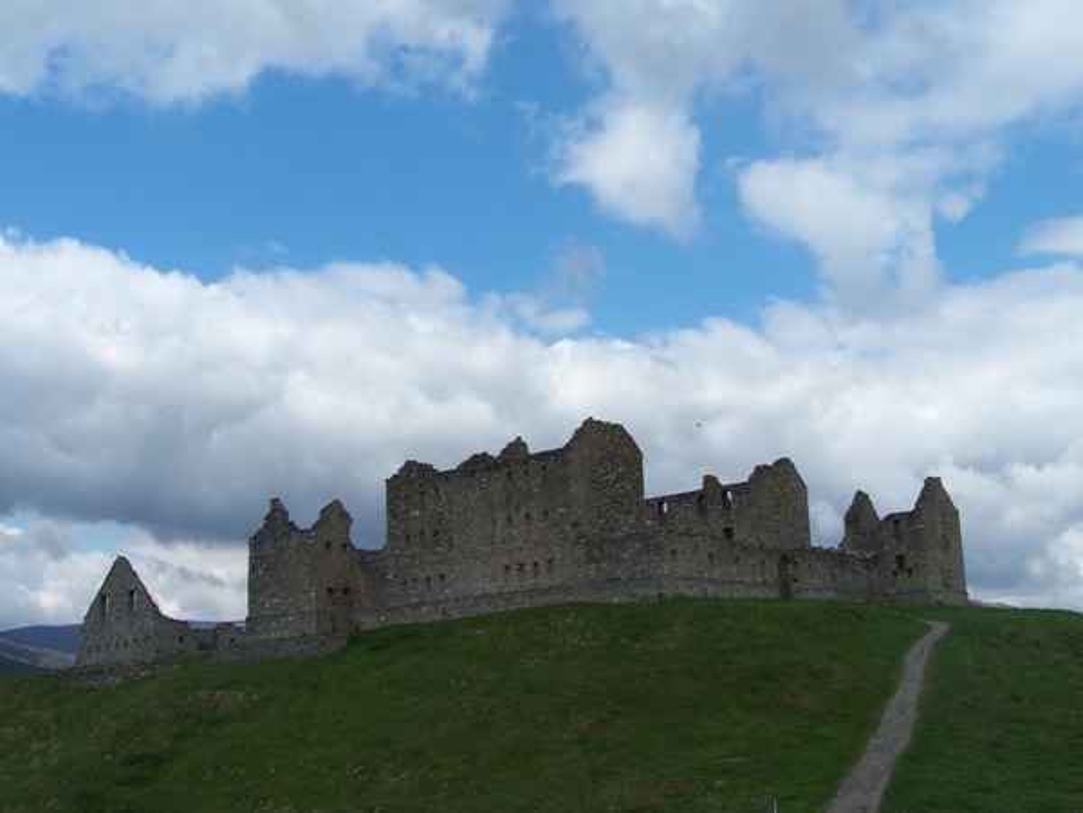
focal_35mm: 40
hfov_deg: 46.8
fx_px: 1251
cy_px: 406
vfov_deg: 36.0
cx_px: 542
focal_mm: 6.7
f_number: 4
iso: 80
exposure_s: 1/1000
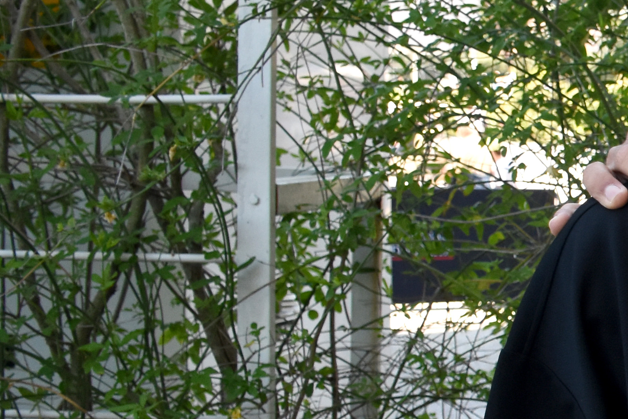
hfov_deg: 16.3
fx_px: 1779
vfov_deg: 13.3
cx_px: 1185
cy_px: 343
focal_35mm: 102
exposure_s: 1/500
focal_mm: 18
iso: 800
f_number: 4.5
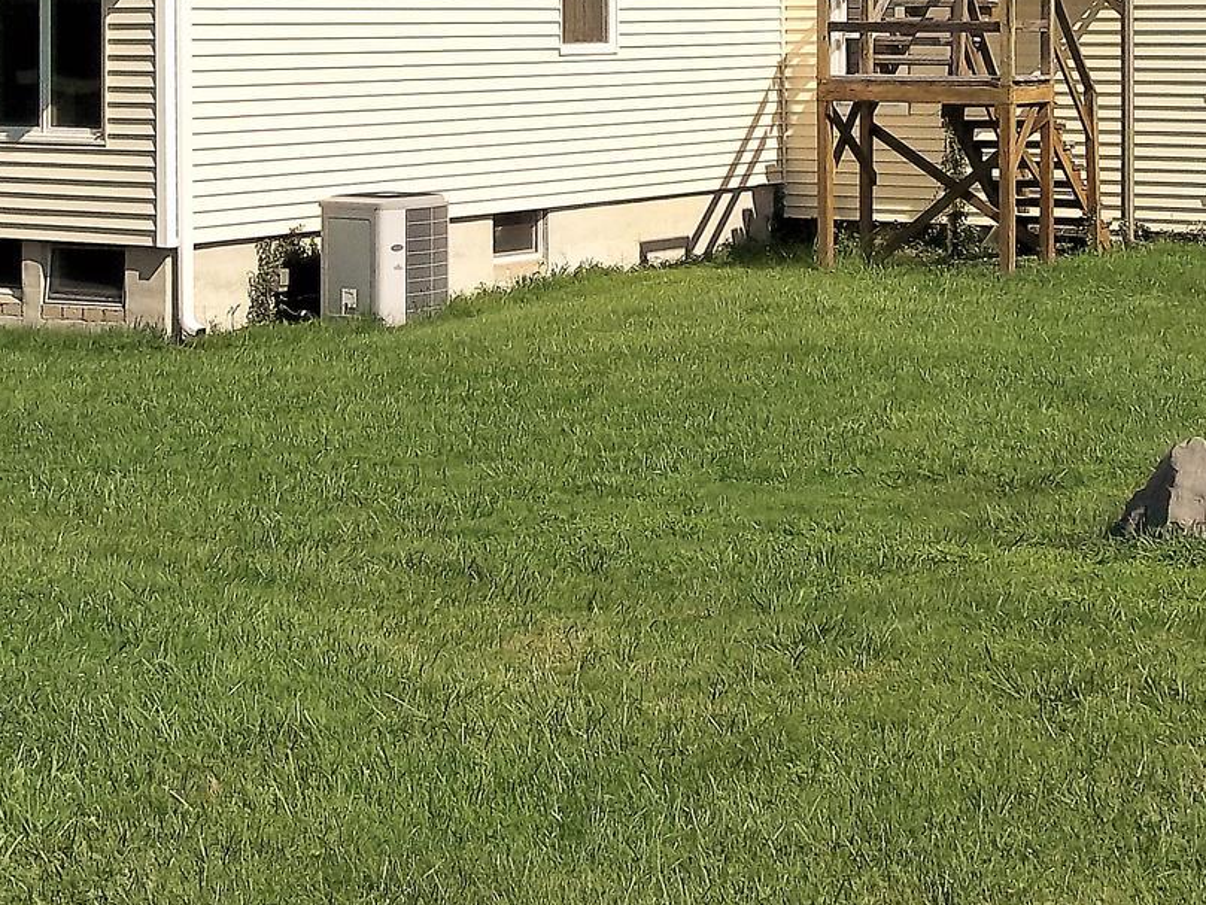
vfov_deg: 17.7
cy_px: -43
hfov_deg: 24.1
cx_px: 538
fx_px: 2822
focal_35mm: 81
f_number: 8.8
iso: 80
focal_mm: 5.7
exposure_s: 1/320
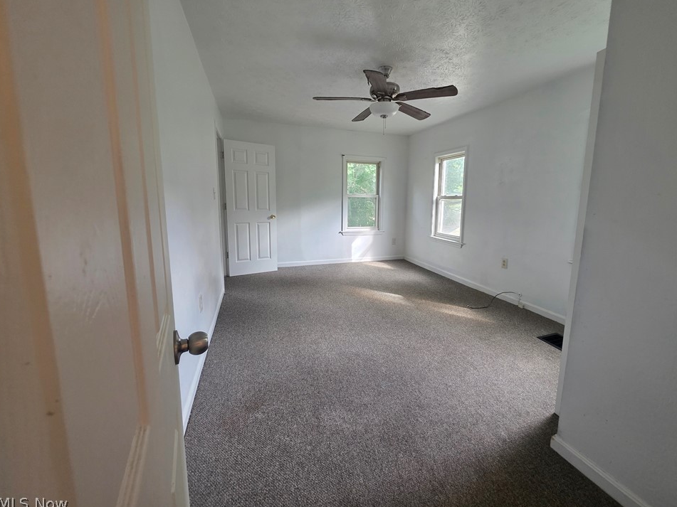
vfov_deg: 85.6
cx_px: 358
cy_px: 242
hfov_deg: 102.0
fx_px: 274
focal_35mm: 14
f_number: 1.9
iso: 160
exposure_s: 1/60
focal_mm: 2.2
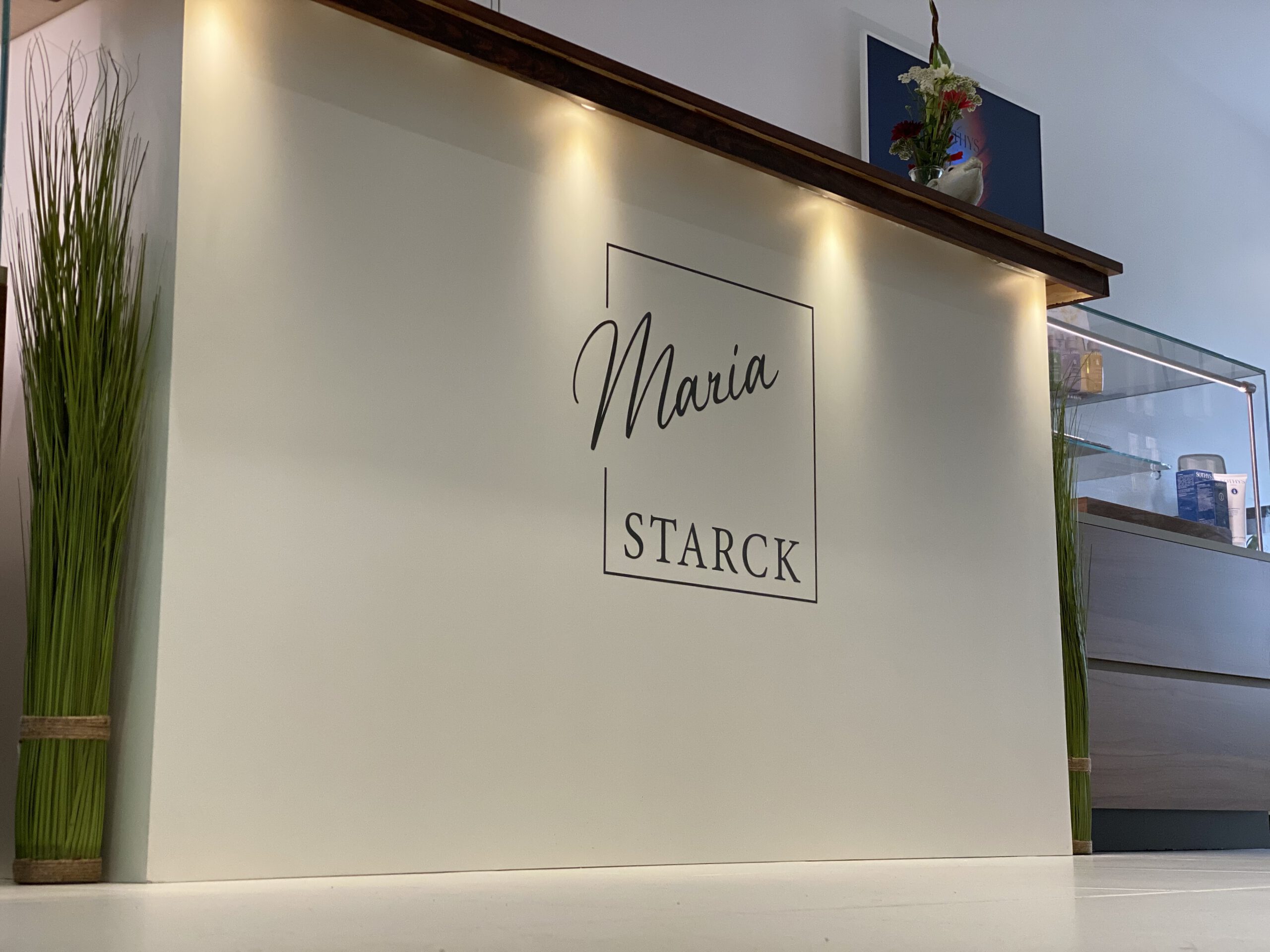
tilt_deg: +10.7
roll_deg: -0.3
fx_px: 1908
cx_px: 635
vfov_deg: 28.0
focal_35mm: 52
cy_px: 476
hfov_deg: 36.8
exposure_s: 1/100
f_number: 2
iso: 160
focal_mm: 6
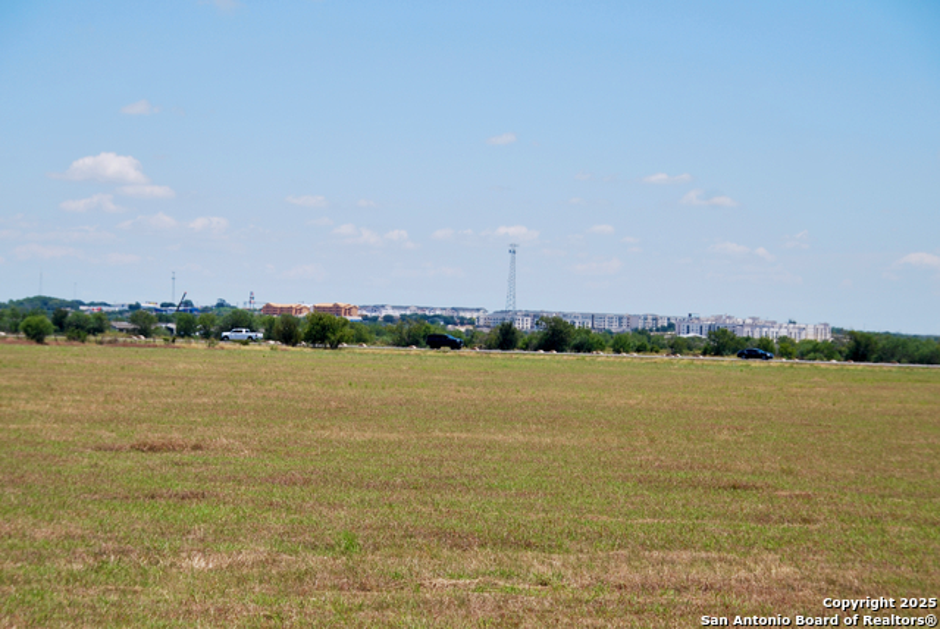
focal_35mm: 98
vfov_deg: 14.1
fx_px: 2548
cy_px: 314
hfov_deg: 20.9
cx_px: 470
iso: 100
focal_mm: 65
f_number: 5.6
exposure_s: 1/500
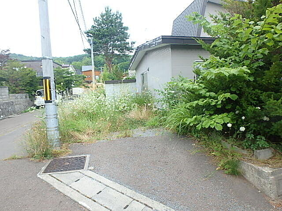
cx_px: 141
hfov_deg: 79.0
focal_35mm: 21
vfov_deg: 63.4
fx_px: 171
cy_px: 106
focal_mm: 3.7
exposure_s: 1/160
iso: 125
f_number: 3.5
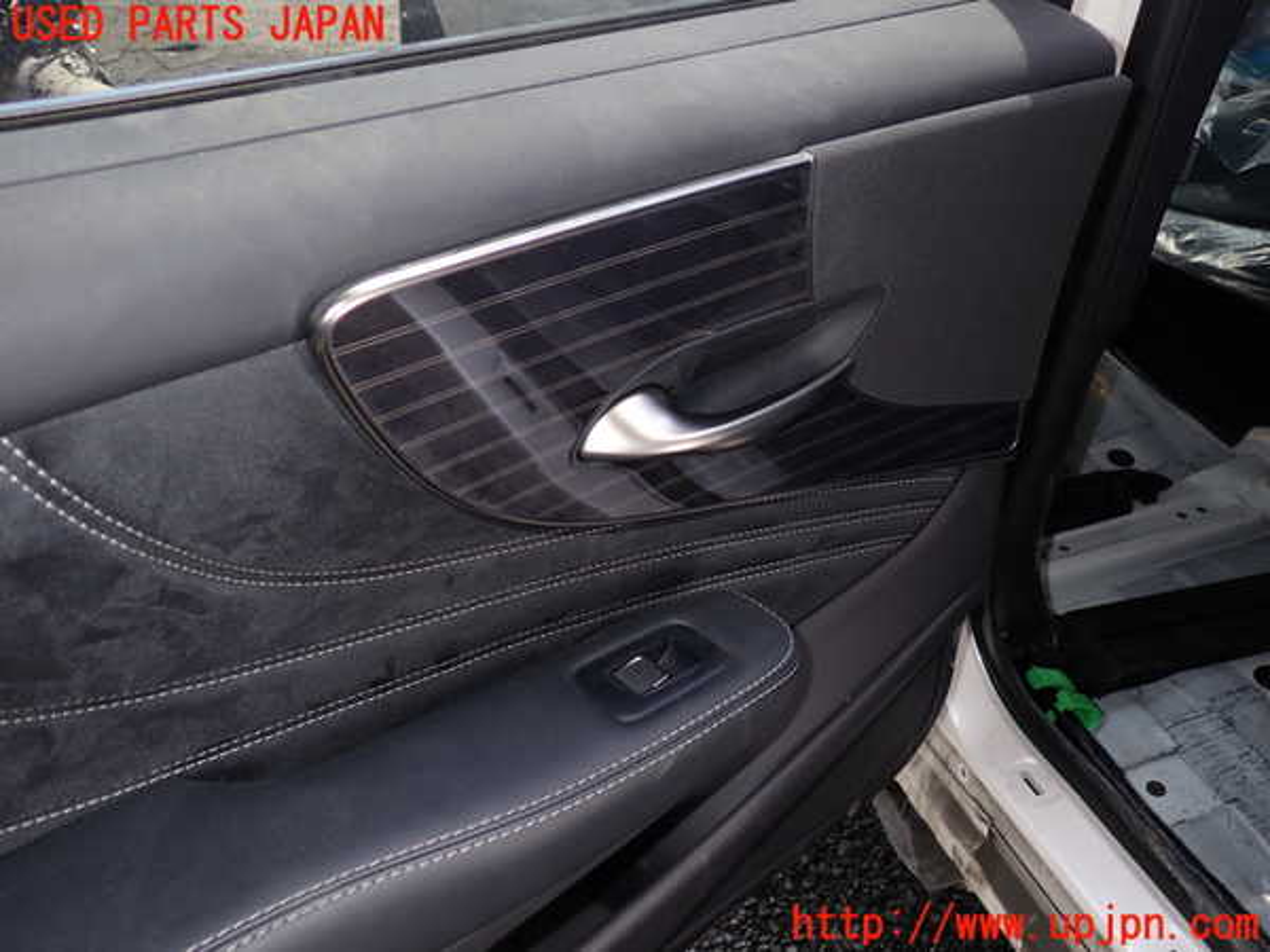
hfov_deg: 60.0
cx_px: 635
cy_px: 476
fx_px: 1101
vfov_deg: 46.8
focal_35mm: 30
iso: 100
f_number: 6.3
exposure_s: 1/30
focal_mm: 5.4
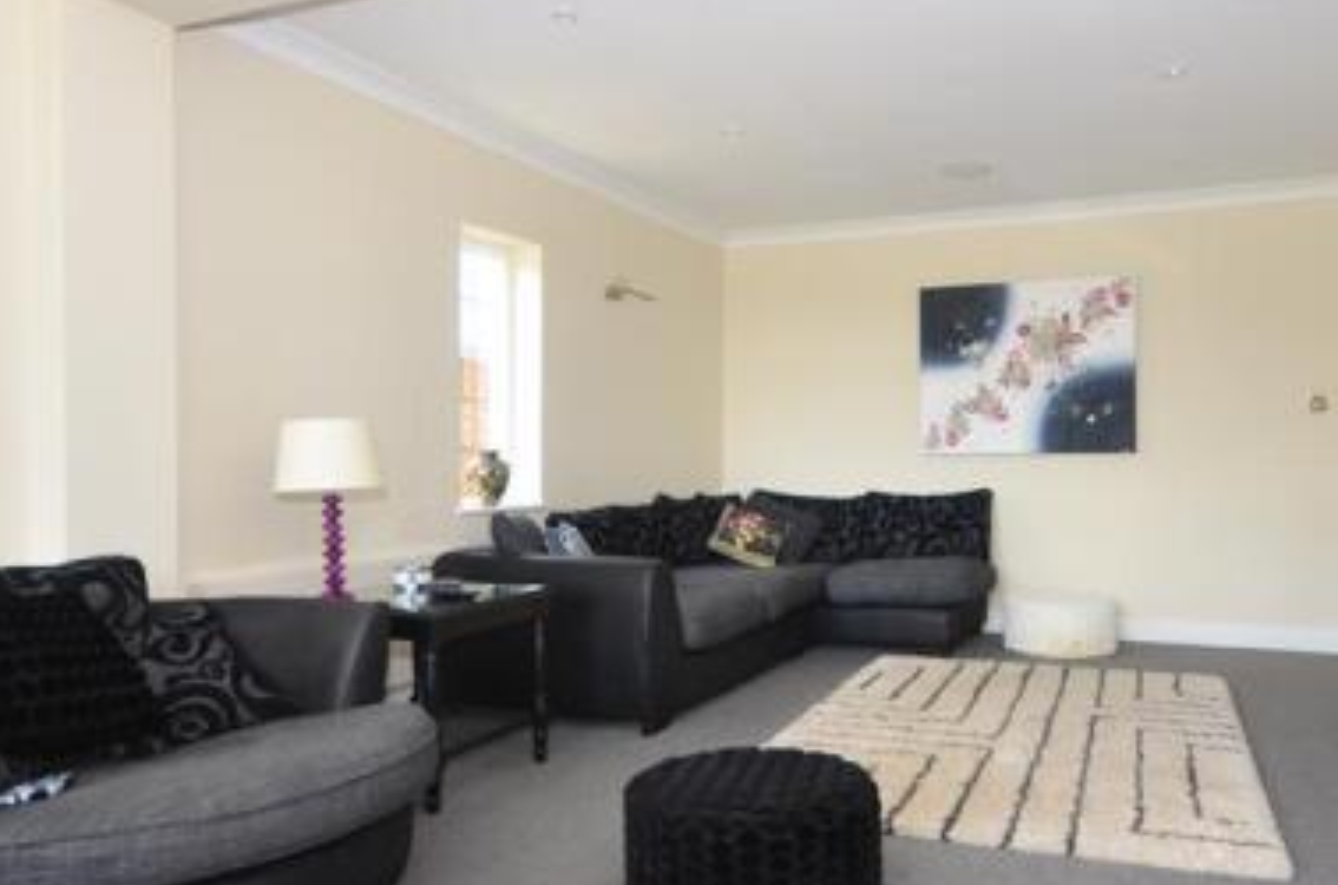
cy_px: 446
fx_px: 964
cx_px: 804
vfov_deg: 49.3
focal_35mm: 26
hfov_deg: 68.8
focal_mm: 10
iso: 200
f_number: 5
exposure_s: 1/30
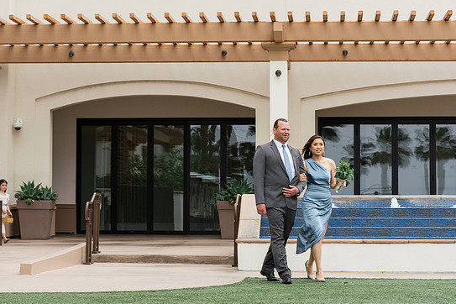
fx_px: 1393
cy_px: 115
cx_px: 200
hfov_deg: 18.6
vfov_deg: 12.4
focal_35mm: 110
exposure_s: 1/200
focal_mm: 85
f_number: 6.3
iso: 160
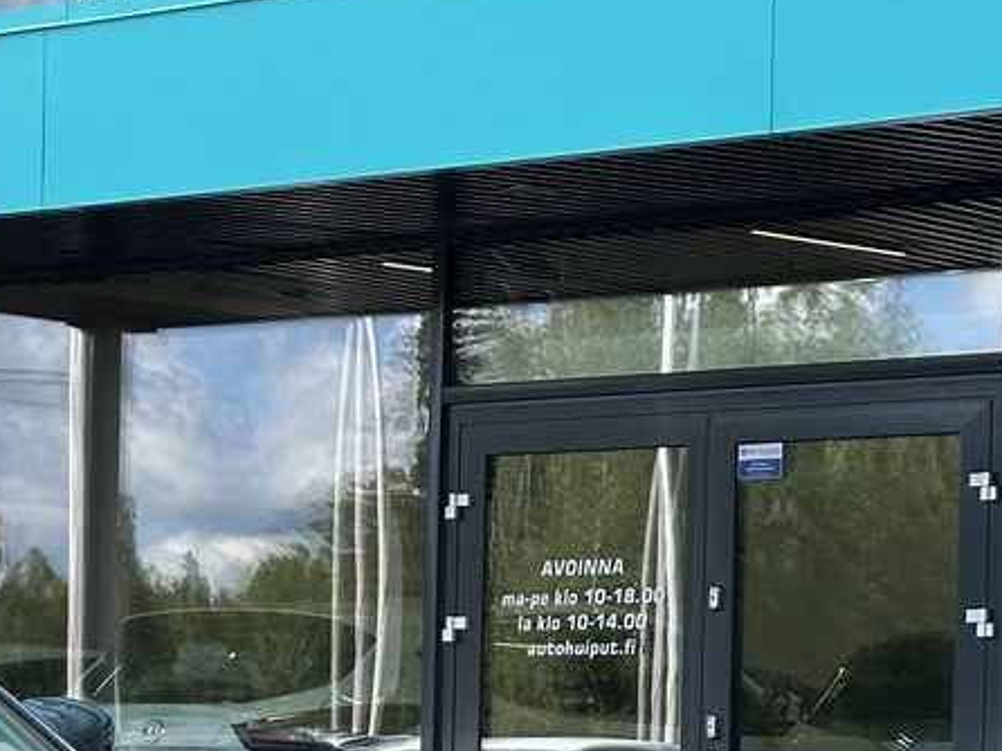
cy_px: 823
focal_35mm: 155
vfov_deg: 9.5
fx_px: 4484
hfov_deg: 12.3
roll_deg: -0.3
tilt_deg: +0.8
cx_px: -389
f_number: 1.78
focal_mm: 6.86
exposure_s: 1/880
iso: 64
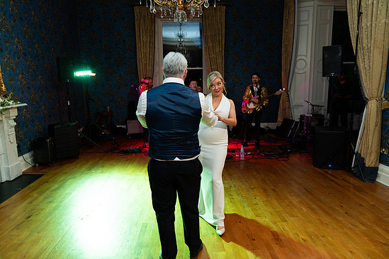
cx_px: 194
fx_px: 270
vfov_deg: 51.3
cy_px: 130
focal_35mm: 25
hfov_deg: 71.5
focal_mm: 25
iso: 1250
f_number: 2.8
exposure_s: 1/160
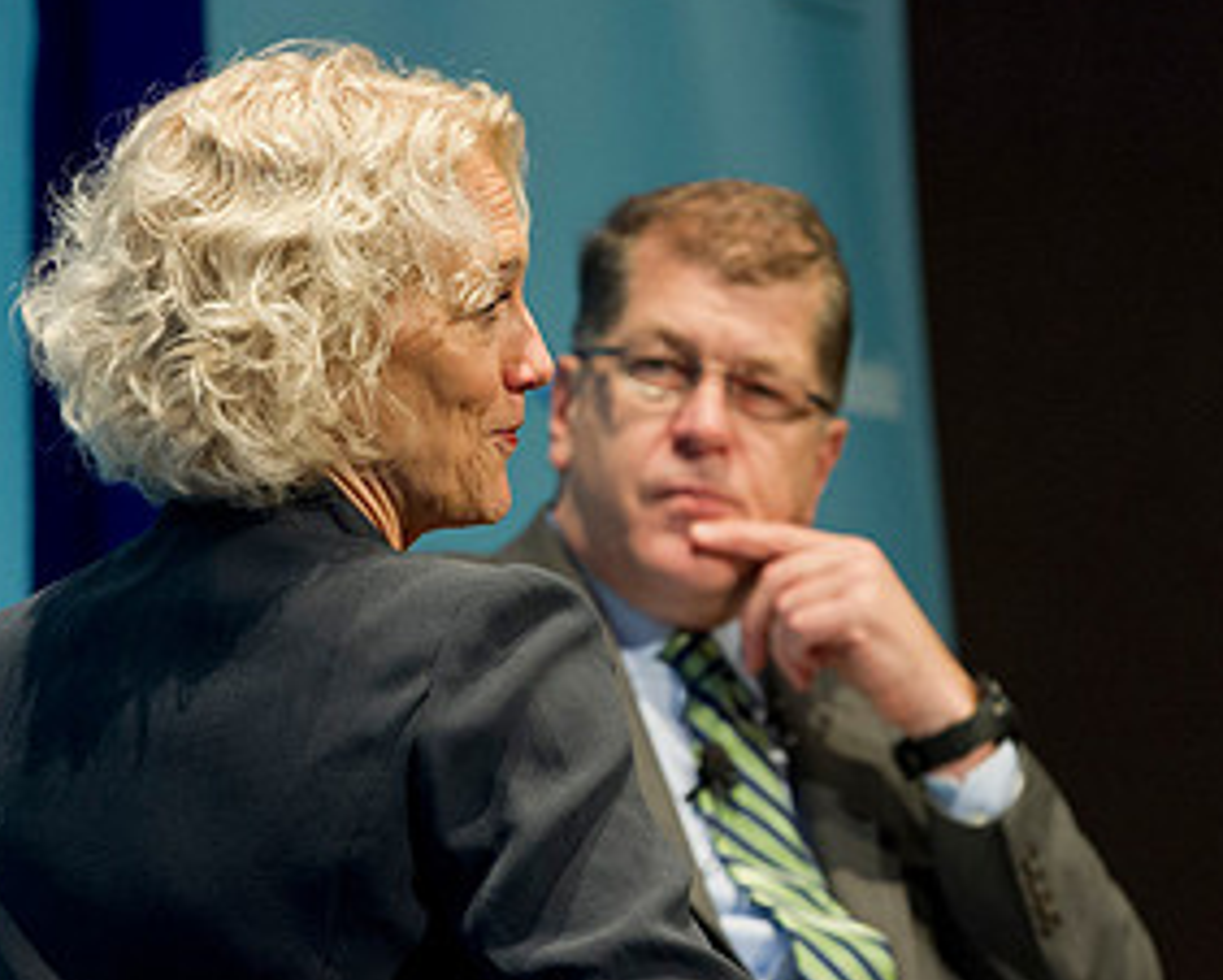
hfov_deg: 5.0
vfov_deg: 4.0
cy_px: 603
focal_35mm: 386
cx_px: 672
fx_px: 13981
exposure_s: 1/125
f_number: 4
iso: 2500
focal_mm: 200
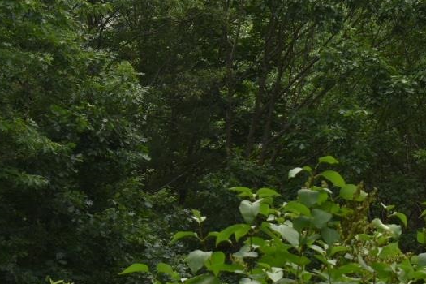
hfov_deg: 8.1
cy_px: -68
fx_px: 3012
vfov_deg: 5.4
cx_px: 361
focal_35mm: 255
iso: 100
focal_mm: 55
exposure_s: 1/200
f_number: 9
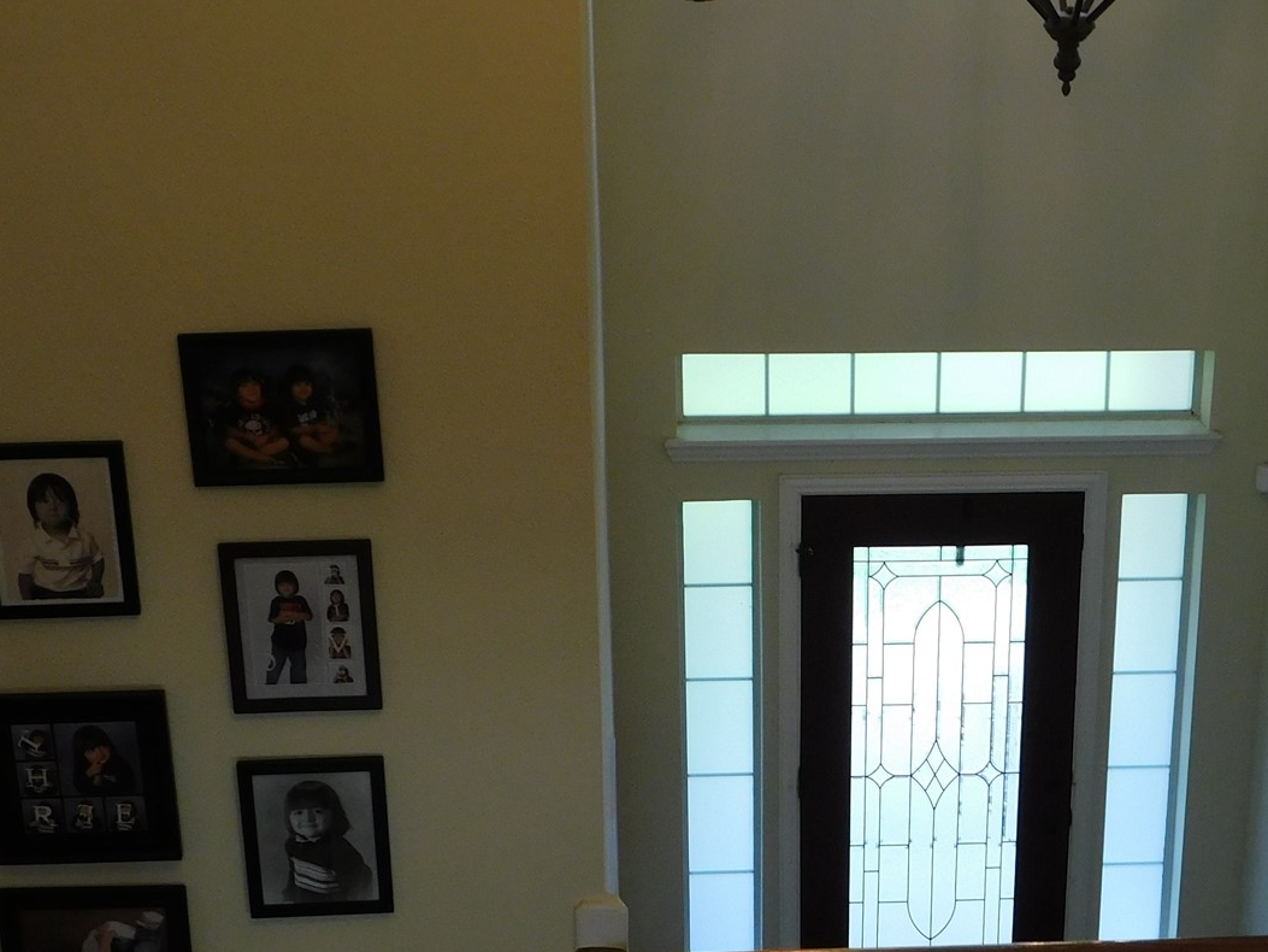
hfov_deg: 27.6
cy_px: 697
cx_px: 815
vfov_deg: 20.9
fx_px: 2564
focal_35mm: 70
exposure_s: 1/30
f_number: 3.5
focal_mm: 6.3
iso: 160
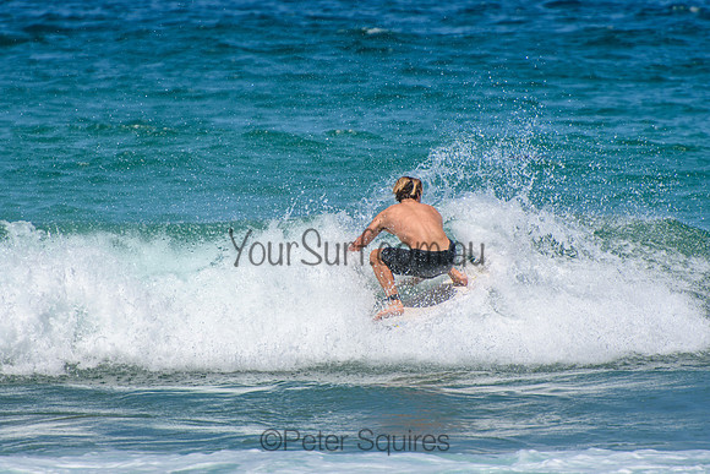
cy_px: 237
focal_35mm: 600
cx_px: 355
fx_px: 11836
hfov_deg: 3.4
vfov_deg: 2.3
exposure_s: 1/2000
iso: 220
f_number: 5.6
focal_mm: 400
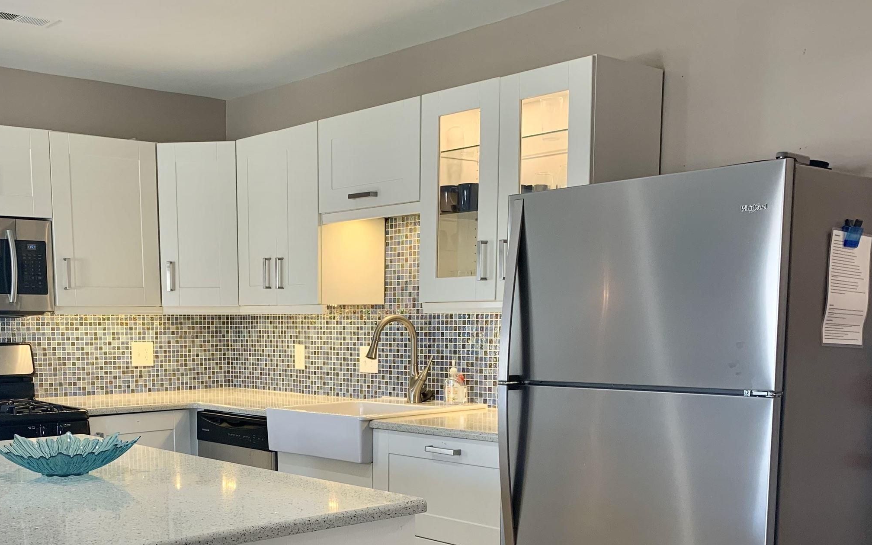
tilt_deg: -7.8
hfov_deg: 46.6
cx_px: 306
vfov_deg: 29.8
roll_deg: +0.0
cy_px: 442
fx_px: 998
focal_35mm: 42
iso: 80
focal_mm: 4.25
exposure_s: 1/60
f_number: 1.8
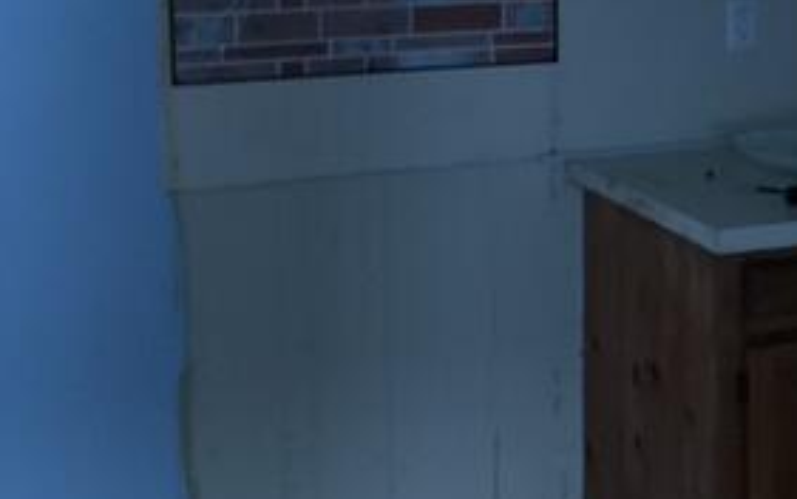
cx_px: 519
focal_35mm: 70
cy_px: 40
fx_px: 1521
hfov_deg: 29.2
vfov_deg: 18.3
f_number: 1.8
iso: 200
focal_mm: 3
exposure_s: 1/40
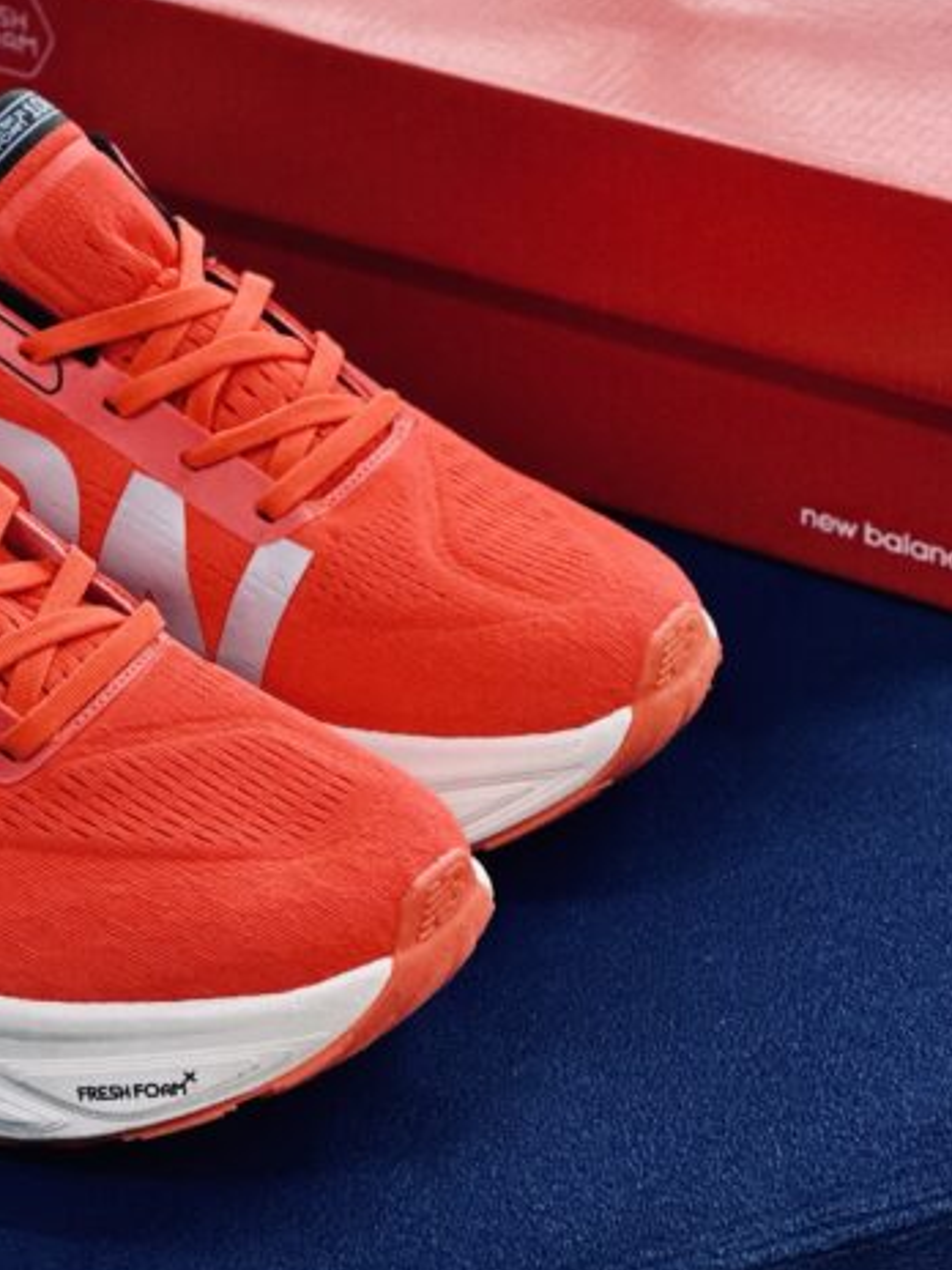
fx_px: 5684
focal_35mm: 155
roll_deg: +1.6
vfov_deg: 12.7
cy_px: 426
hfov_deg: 9.5
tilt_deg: -28.0
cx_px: 167
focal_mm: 9
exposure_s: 1/100
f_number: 2.8
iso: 200
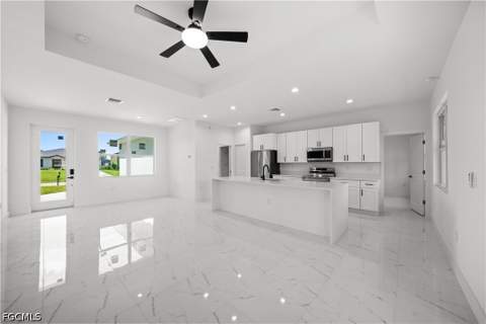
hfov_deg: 108.3
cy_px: 162
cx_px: 243
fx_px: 175
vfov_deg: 85.4
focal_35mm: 13
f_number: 5.6
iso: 800
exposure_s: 1/160
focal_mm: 13
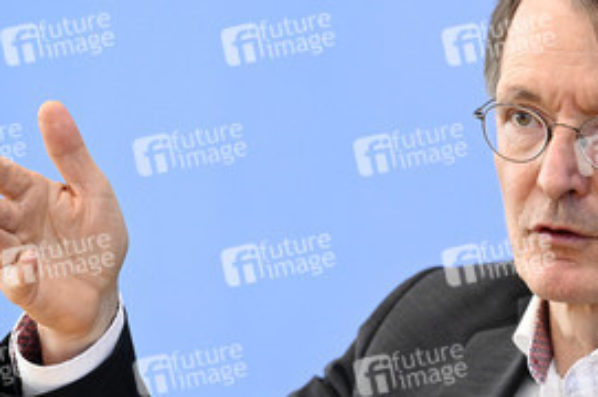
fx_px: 5525
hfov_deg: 6.2
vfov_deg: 4.1
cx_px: 440
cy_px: 205
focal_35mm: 333
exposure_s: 1/800
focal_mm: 200
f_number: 4.5
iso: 3200
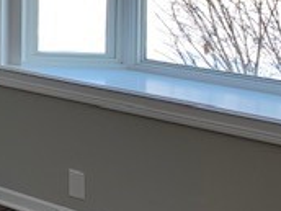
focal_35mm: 97
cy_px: -93
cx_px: -178
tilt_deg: -0.6
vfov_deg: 14.4
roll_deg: -0.6
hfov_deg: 17.5
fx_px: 787
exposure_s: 1/120
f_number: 1.8
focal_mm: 4.25
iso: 40
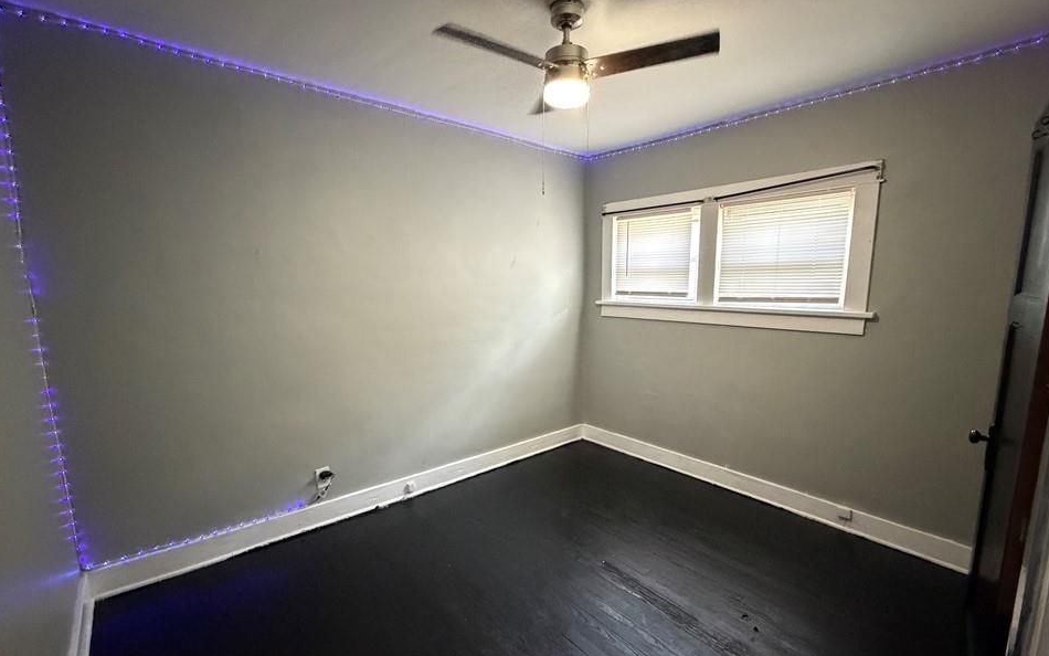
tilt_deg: -10.1
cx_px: 518
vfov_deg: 71.2
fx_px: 457
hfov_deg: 97.8
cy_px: 349
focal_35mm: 16
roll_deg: +1.1
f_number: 2.2
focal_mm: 2.22
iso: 1250
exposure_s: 1/60
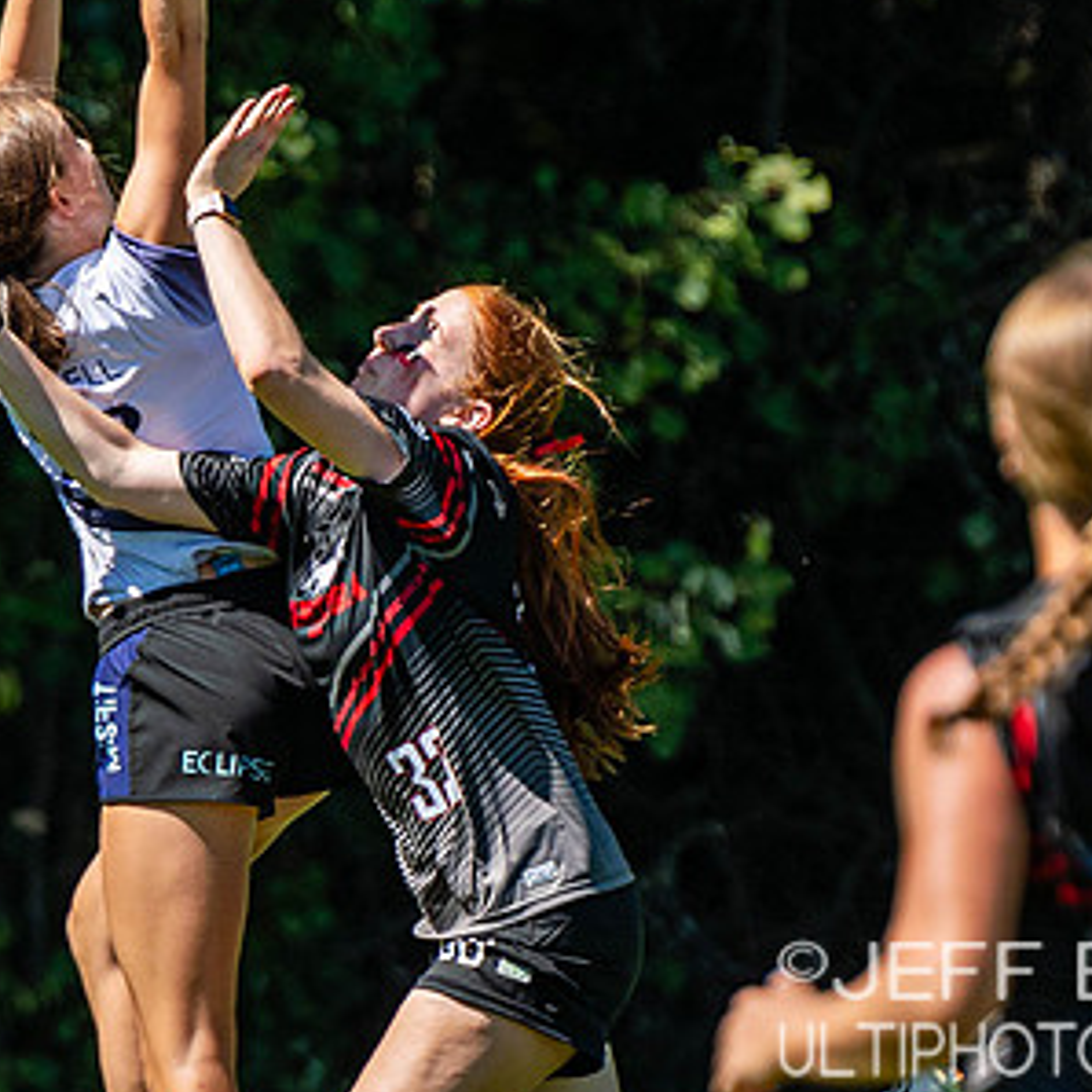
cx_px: 148
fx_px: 38617
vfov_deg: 1.6
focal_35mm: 1082
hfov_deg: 1.6
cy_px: 253
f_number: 3.2
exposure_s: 1/2000
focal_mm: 200
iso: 100
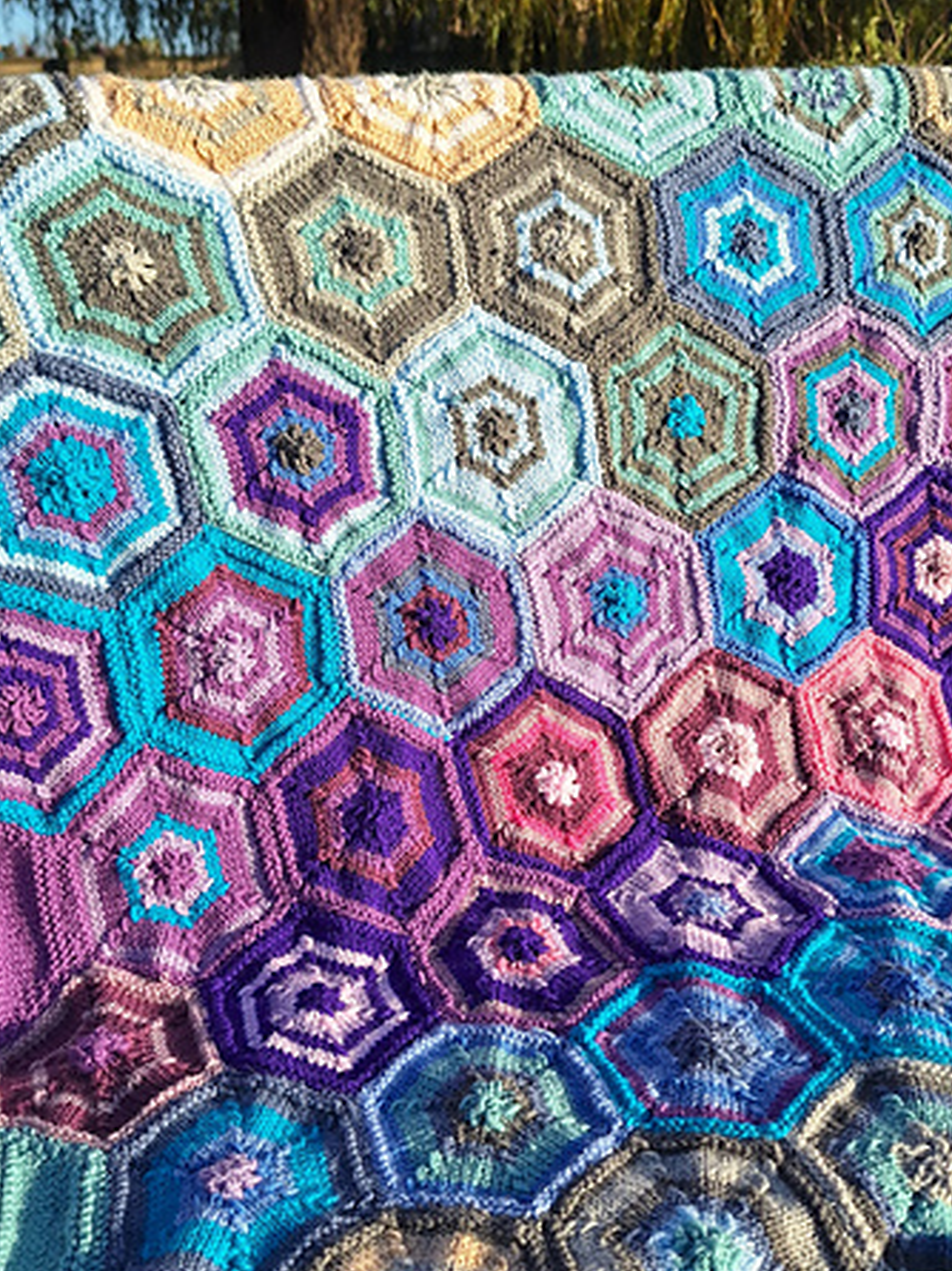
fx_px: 1211
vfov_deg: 55.4
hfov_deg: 42.9
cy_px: 650
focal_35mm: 33
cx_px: 503
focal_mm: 5.54
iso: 40
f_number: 1.8
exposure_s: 1/2309
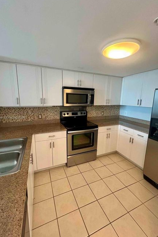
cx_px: 79
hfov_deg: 81.2
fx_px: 92
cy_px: 118
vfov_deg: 104.3
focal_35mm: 14
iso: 320
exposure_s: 1/60
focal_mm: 1.57
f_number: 1.8
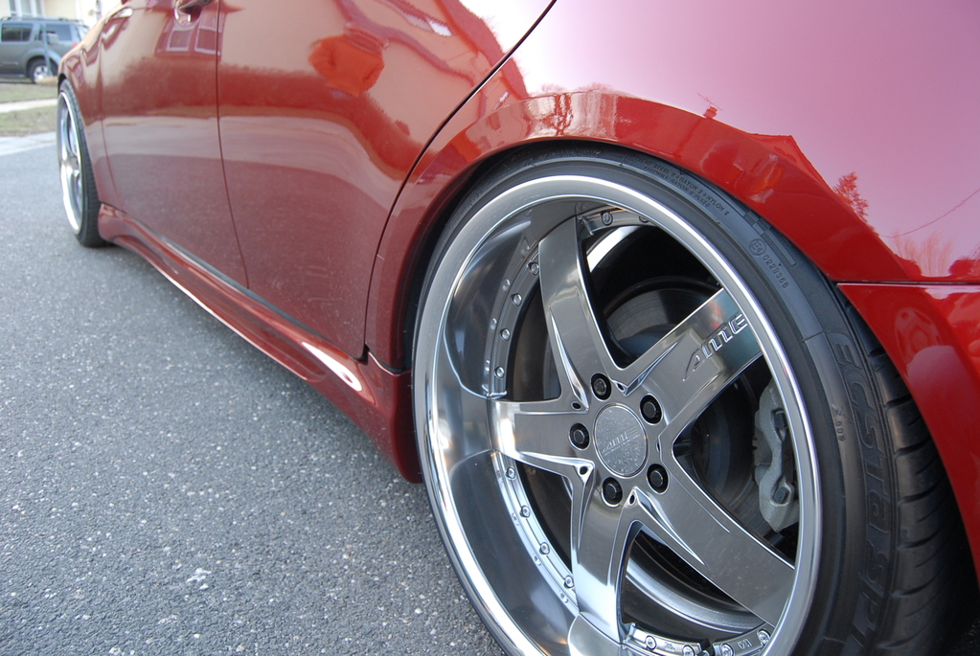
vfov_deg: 48.1
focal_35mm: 27
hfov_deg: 67.3
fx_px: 736
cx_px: 490
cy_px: 328
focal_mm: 18
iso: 320
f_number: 5
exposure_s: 1/20
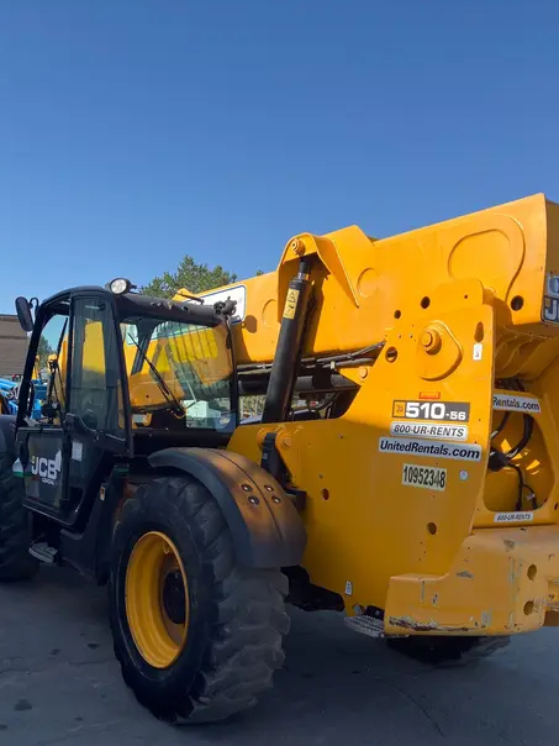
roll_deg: +0.1
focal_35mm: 34
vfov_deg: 53.7
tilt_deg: -2.7
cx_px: 251
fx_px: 732
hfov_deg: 41.7
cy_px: 437
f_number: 1.8
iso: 32
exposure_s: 1/1312
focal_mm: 3.99
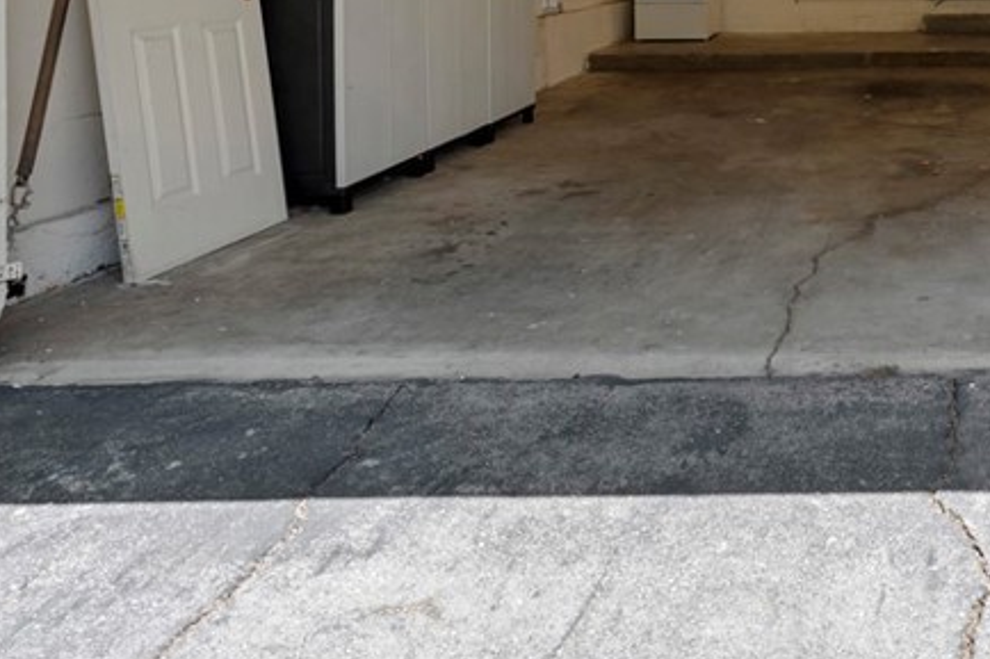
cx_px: 892
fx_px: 907
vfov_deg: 34.9
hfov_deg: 50.7
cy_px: -48
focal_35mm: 33
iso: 200
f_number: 9.5
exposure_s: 1/90
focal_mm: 14
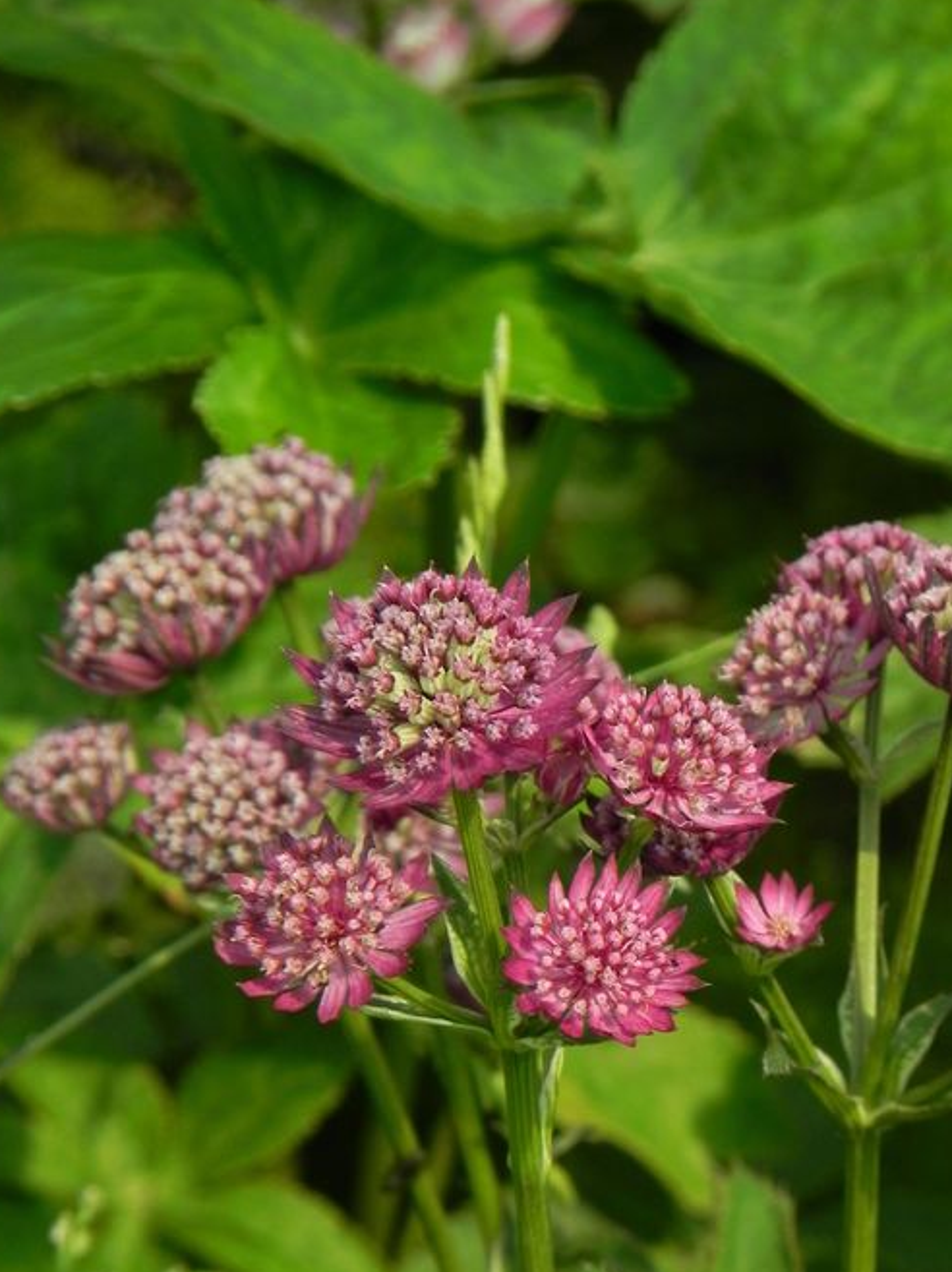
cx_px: 553
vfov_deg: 3.4
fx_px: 21509
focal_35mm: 586
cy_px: 757
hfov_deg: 2.5
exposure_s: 1/640
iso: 160
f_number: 5.6
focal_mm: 85.6
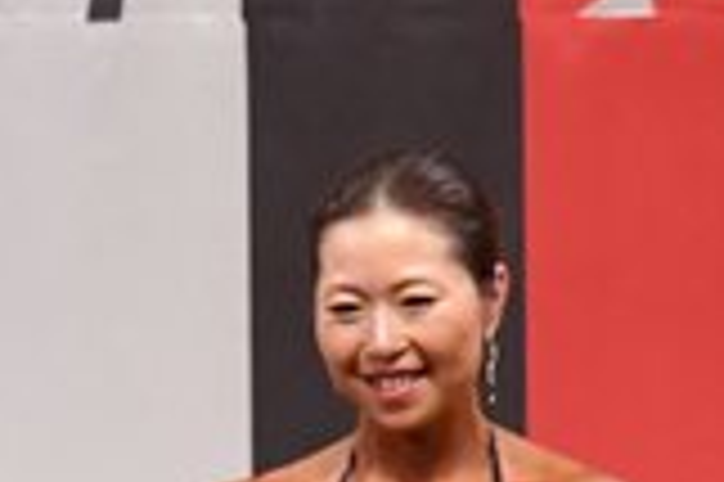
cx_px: -277
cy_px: 1081
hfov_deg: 1.9
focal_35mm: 1082
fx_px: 21738
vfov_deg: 1.3
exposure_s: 1/400
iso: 8000
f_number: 5.6
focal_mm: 150
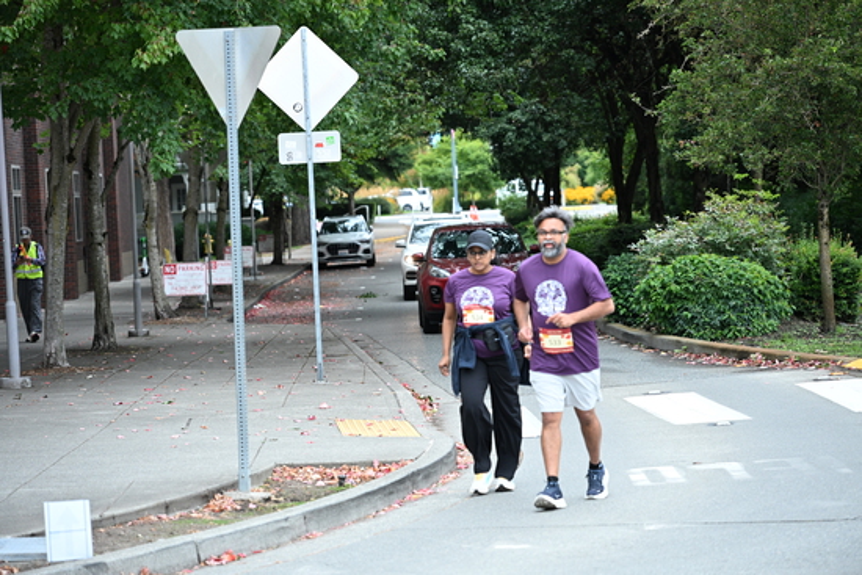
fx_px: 2754
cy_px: 288
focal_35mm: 115
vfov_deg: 11.9
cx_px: 431
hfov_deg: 17.8
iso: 1600
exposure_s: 1/320
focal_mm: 115
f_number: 4
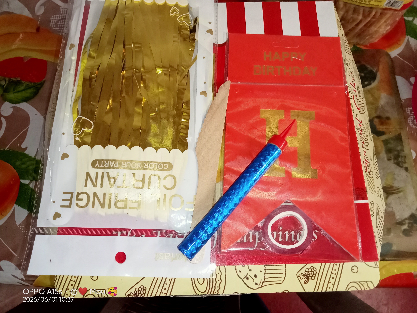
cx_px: 208
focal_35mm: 28
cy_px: 156
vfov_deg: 49.7
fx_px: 337
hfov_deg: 63.4
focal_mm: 3.46
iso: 773
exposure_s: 1/33.3
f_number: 2.2
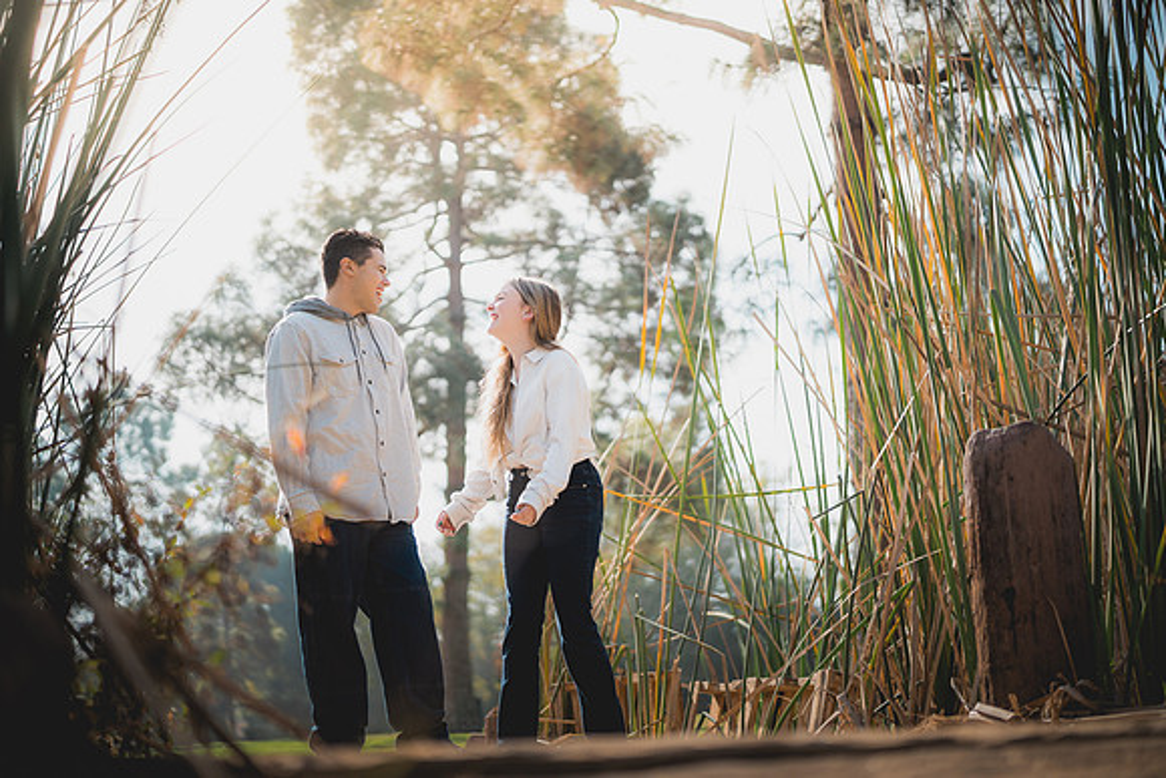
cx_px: 583
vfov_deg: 27.0
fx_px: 1620
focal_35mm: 50
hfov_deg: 39.6
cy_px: 389
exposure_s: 1/5000
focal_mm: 50
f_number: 1.4
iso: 250
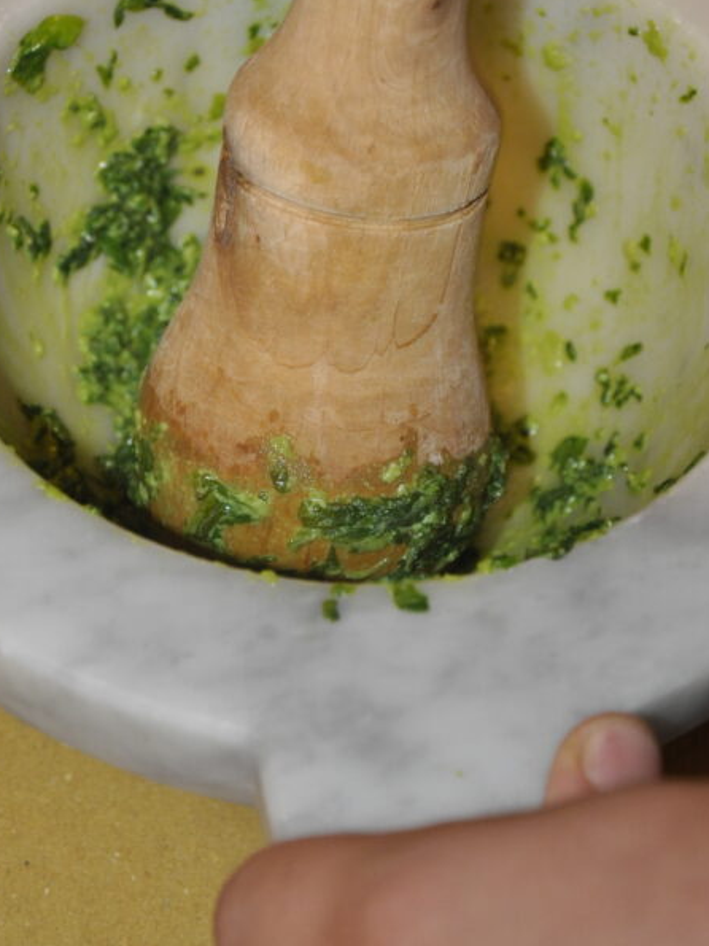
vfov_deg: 16.5
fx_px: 3251
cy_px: 224
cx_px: 291
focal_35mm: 119
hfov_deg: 12.4
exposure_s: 1/60
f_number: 4.8
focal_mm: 48
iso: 800
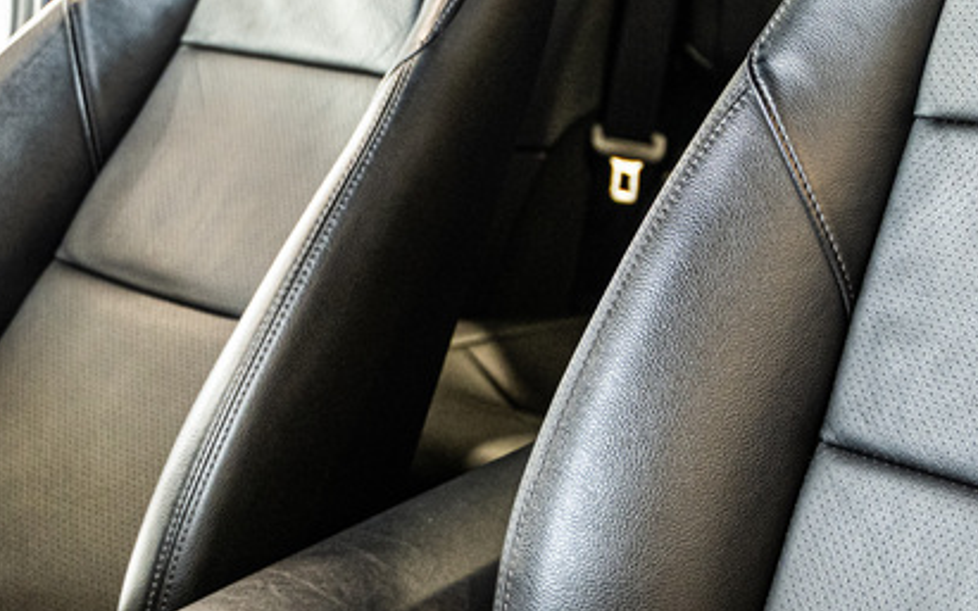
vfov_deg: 17.5
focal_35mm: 71
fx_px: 1893
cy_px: -131
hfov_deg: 27.5
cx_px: 955
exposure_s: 1/125
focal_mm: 28
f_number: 2.8
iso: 1600
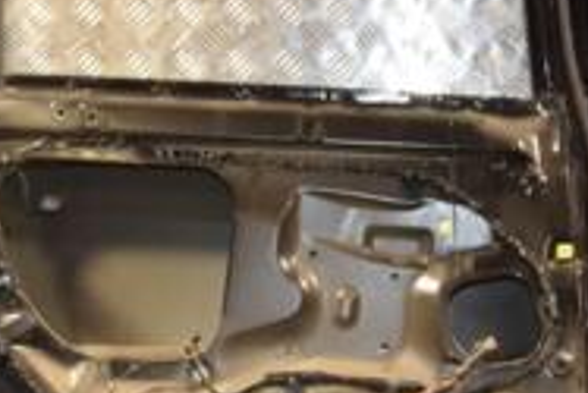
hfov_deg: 19.2
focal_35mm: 106
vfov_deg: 12.9
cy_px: 226
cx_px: 340
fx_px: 1733
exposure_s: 1/160
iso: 800
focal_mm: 22
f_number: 5
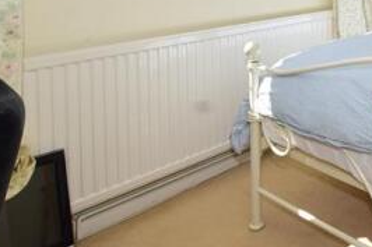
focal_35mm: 37
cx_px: 400
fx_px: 382
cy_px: -51
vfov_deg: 30.4
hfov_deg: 42.1
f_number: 10
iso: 400
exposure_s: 1/200
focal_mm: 10
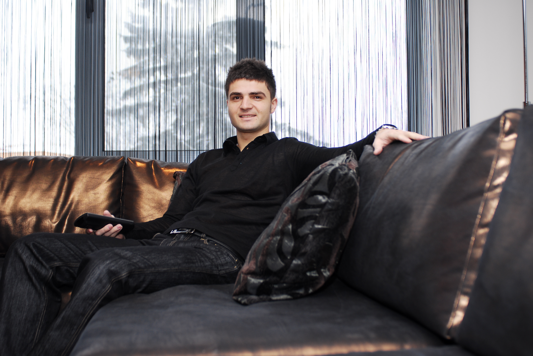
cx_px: 266
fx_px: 623
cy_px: 178
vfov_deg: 32.0
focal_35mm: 42
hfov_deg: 46.3
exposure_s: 1/100
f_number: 3.5
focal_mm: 28
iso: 200
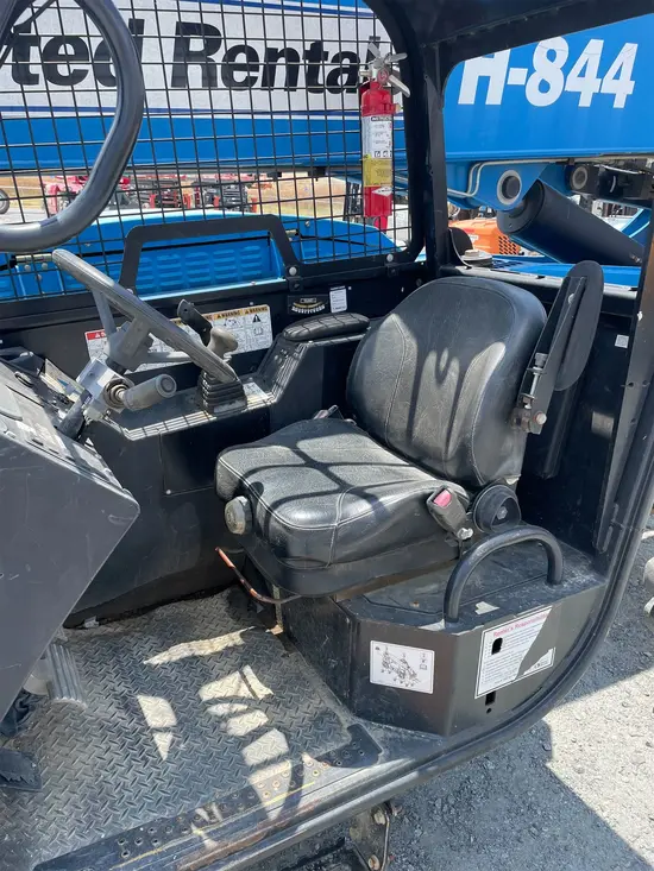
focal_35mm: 26
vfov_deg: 67.3
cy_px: 436
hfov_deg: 53.1
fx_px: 655
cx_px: 327
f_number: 1.6
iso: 32
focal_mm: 4.2
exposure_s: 1/774
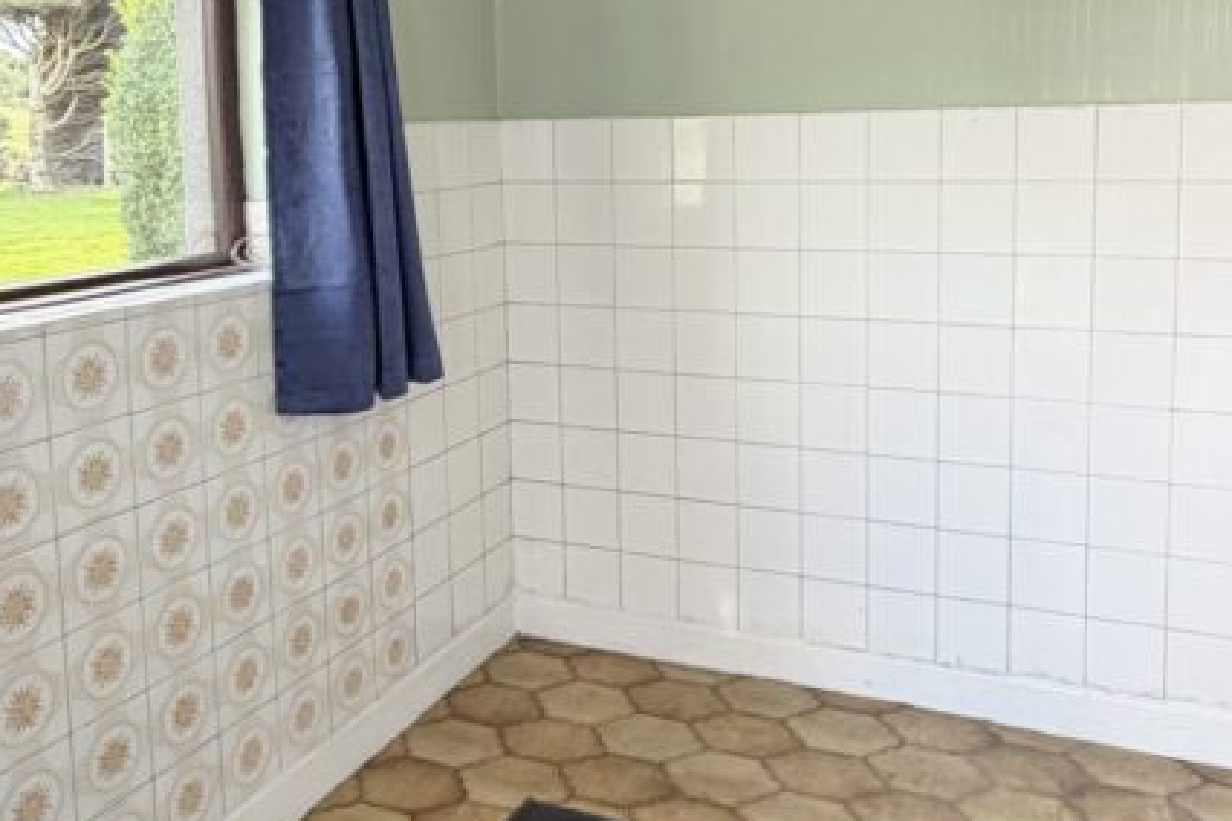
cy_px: 260
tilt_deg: -6.4
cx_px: 590
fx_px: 1198
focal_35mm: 35
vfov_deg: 37.4
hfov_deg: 54.4
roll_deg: +0.6
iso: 160
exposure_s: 1/121
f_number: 2.2
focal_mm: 2.22
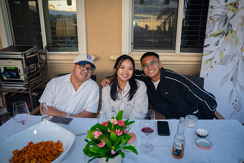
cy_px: 82
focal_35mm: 24
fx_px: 163
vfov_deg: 53.2
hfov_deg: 73.7
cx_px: 122
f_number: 5
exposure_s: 1/160
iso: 640
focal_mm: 24
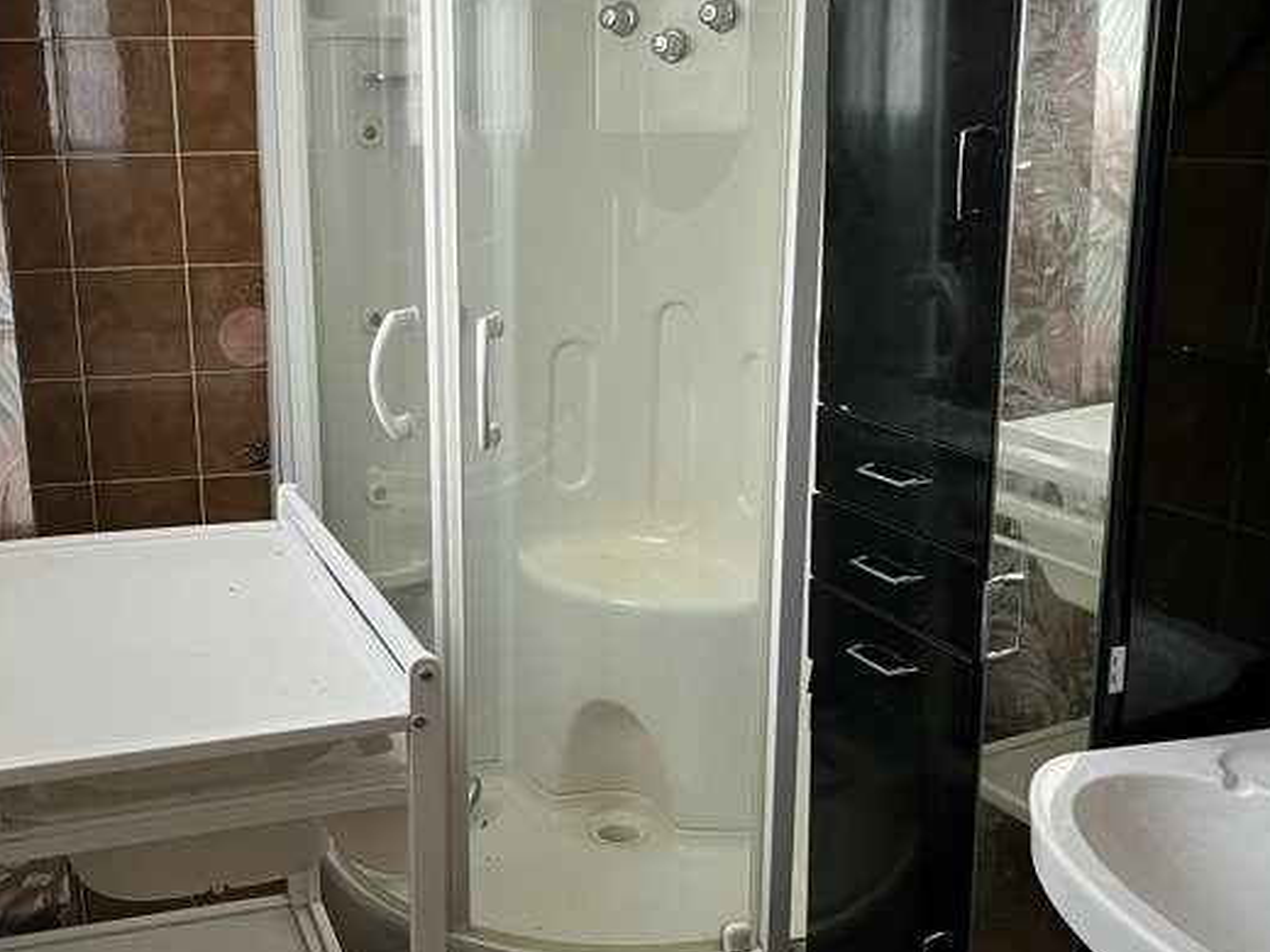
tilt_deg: -14.9
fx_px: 1468
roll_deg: +1.6
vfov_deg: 36.0
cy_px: 491
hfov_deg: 46.4
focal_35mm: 40
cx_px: 484
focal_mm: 5.1
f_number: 1.6
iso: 160
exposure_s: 1/60
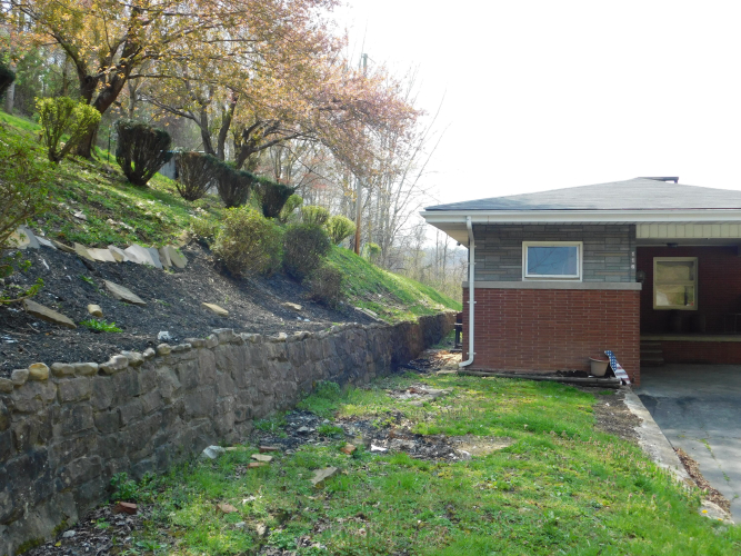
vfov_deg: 35.9
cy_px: 278
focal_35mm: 40
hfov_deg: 46.8
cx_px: 370
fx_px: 856
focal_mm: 7.1
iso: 125
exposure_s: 1/200
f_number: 3.6
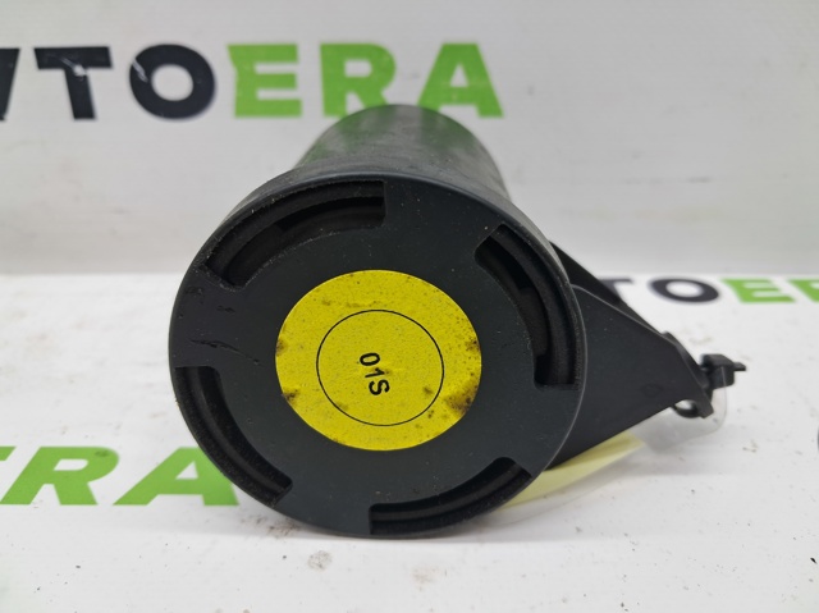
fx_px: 638
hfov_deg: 65.4
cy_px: 306
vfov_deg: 51.3
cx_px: 410
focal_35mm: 27
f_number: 1.8
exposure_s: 1/50
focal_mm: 4
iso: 50
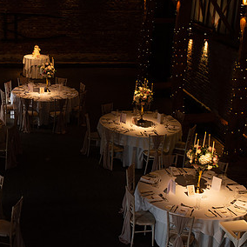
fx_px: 509
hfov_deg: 26.7
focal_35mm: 63
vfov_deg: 27.3
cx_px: 46
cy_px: 121
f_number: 7.1
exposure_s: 1/50
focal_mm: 35
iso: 640
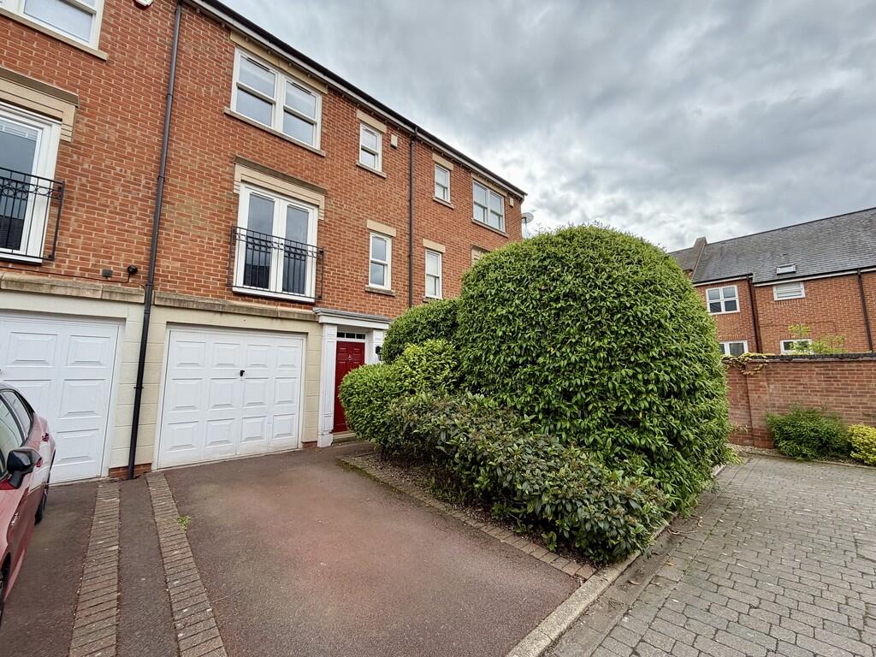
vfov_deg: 85.7
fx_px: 354
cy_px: 328
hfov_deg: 102.1
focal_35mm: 14
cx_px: 438
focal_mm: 2.22
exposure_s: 1/717
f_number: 2.2
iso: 40
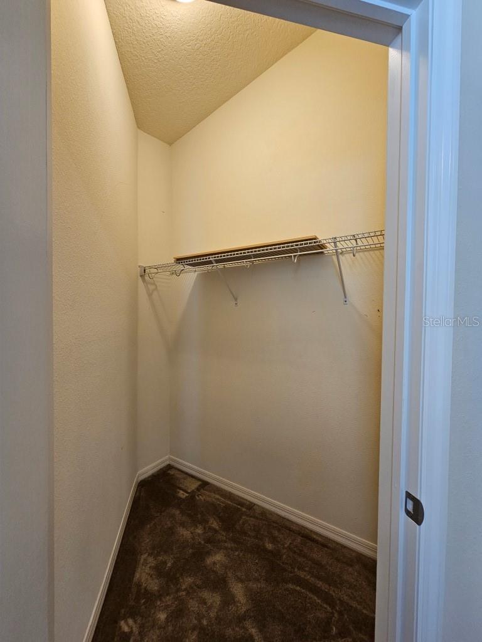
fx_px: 241
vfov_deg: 106.2
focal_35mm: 13
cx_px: 241
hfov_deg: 89.9
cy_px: 321
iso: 160
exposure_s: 1/60
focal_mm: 2.2
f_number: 2.2
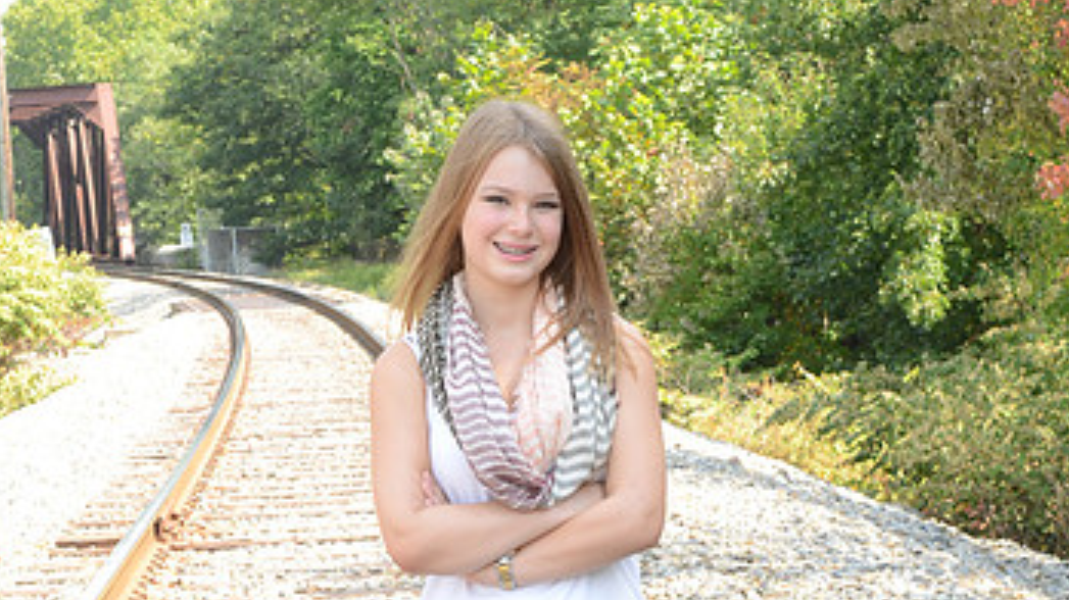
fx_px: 2805
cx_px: 502
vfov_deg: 12.0
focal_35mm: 99
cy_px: 695
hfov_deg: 21.6
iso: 640
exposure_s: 1/125
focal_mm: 38
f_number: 11
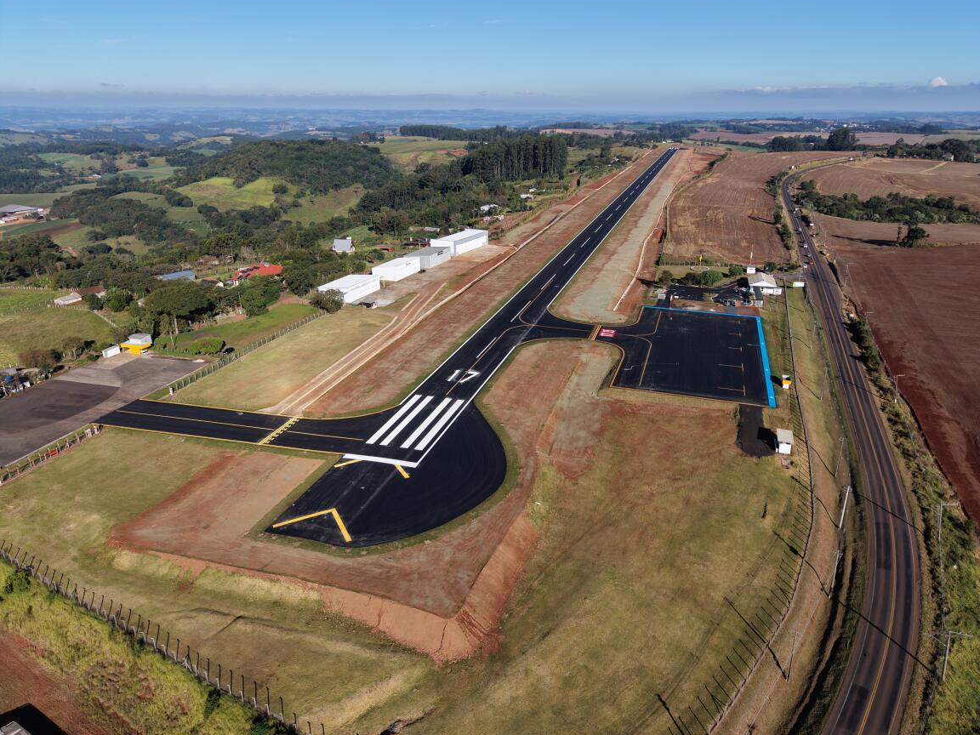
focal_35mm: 25
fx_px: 708
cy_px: 364
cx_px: 510
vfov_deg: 54.9
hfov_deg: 69.4
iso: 200
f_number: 1.8
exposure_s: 1/5000
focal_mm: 8.67
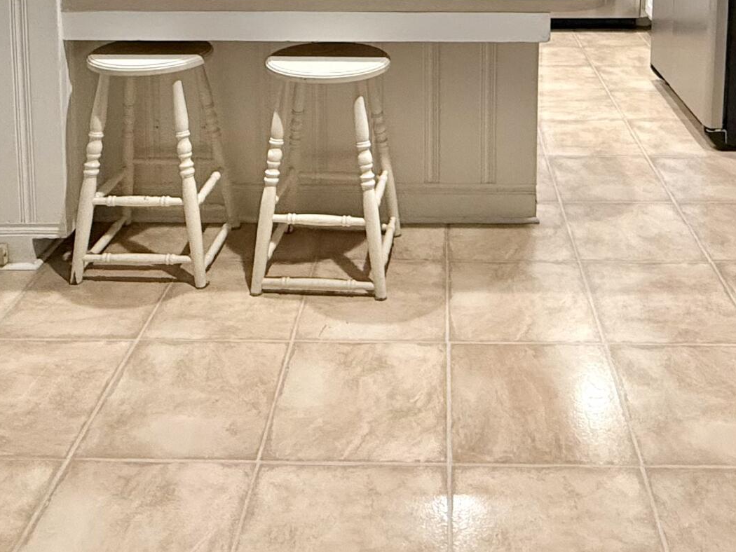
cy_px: -102
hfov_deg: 46.5
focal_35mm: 40
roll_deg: -0.1
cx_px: 439
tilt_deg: -4.5
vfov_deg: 30.7
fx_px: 851
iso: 320
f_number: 2.2
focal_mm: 2.22
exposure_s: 1/60
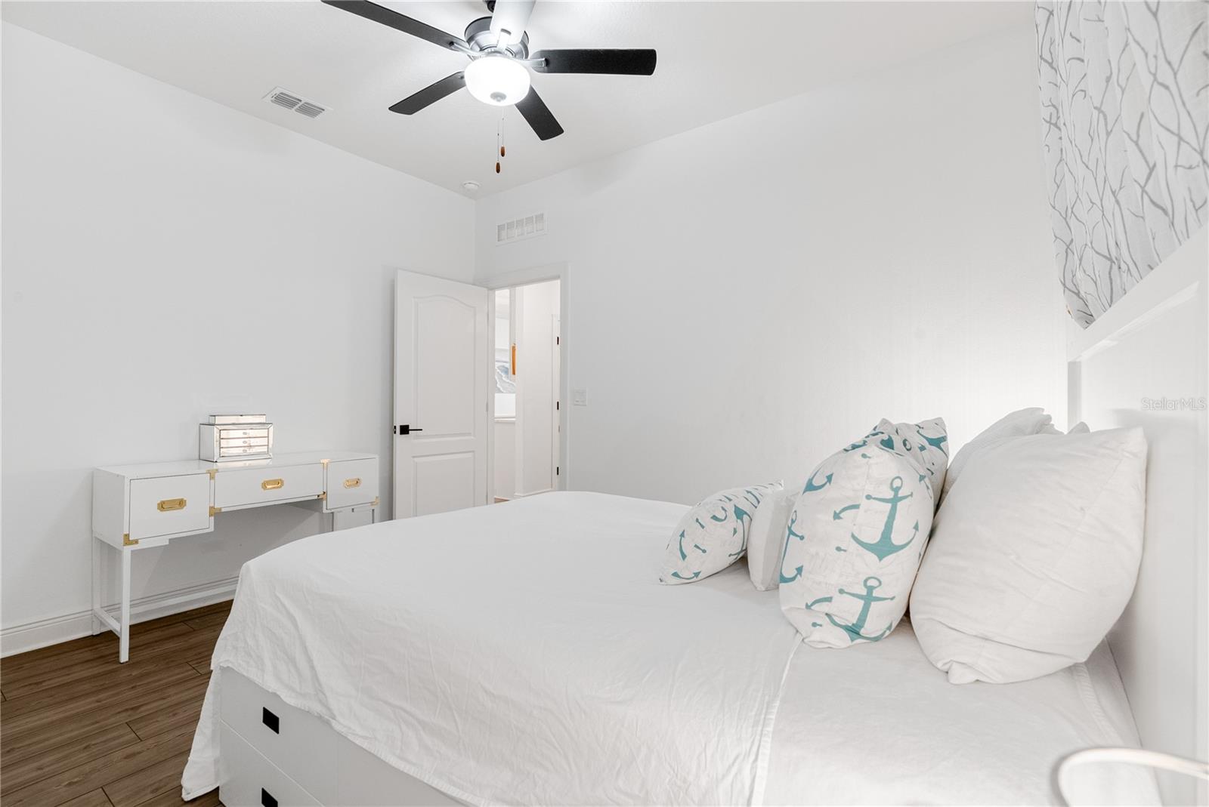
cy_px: 404
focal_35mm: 16
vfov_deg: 73.8
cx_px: 604
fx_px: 538
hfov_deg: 96.7
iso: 640
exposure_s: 1/8
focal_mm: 16
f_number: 8
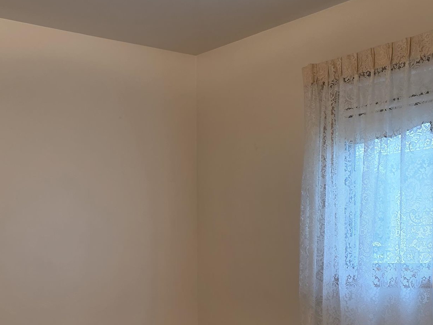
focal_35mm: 58
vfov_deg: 24.9
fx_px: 726
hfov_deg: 32.4
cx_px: 90
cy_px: 246
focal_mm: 6.3
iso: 125
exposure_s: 1/120
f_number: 1.7
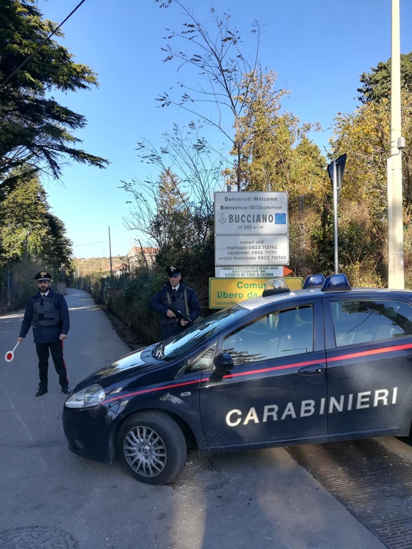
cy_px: 274
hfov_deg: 53.1
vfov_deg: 67.3
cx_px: 206
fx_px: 413
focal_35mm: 26
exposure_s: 1/455
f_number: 2.2
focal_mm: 3.83
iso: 50
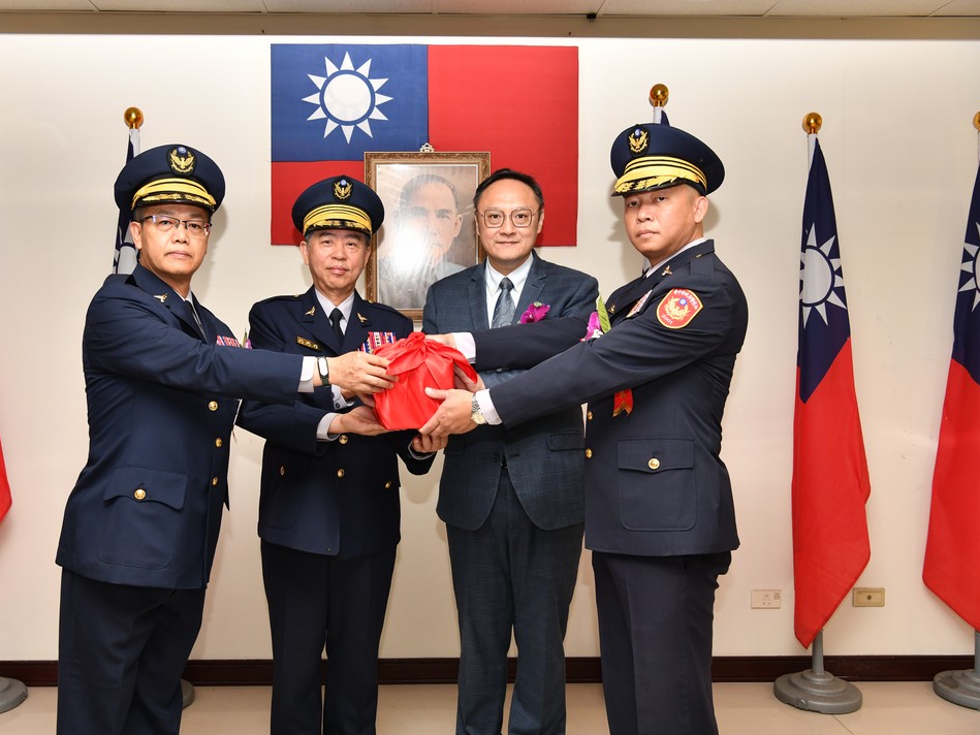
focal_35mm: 35
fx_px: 991
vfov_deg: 40.7
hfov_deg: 52.5
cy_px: 371
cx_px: 426
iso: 1250
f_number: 8
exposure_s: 1/200
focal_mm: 32
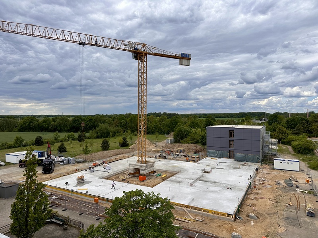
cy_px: 119
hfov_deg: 71.6
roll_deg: -0.3
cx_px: 159
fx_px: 220
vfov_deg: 56.8
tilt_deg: -0.9
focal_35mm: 24
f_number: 1.78
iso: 80
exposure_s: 1/5263
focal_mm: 6.86
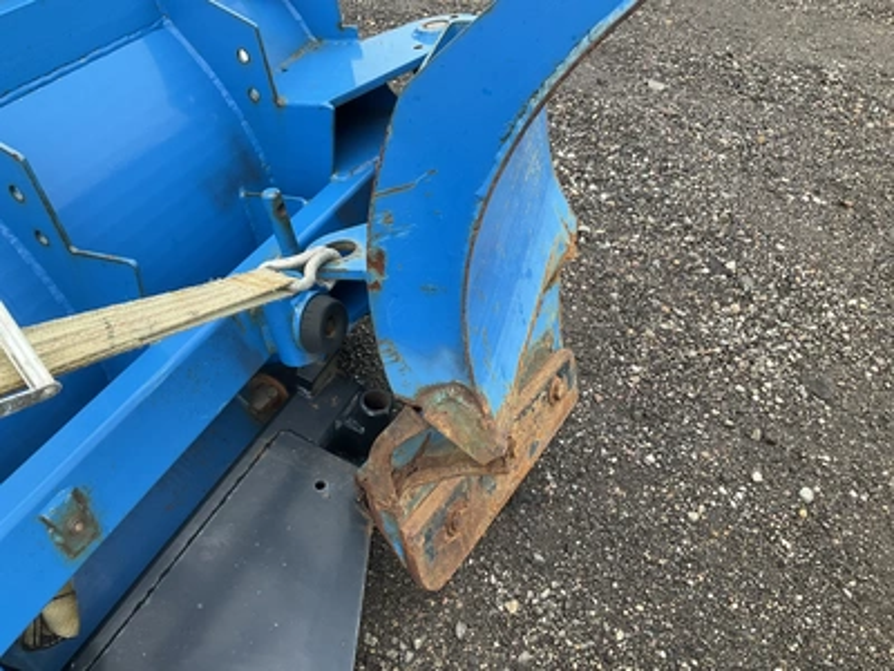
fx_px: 749
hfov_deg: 61.7
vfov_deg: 48.2
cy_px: 336
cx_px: 447
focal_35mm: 29
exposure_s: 1/122
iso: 25
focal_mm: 3
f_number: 1.8
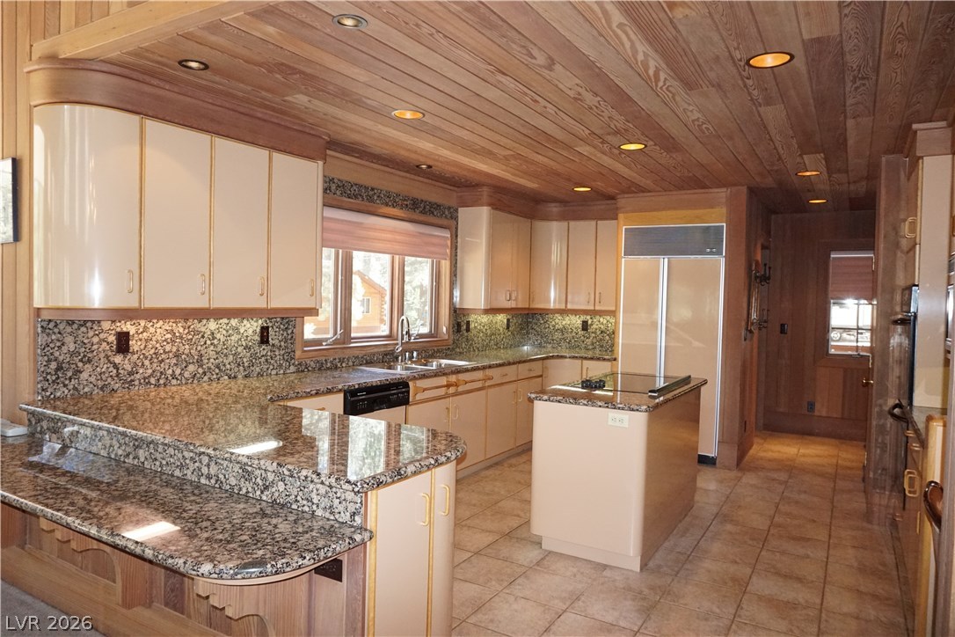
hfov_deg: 73.7
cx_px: 478
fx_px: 637
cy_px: 318
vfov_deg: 53.1
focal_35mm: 24
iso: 3200
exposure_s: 1/160
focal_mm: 16
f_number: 5.6
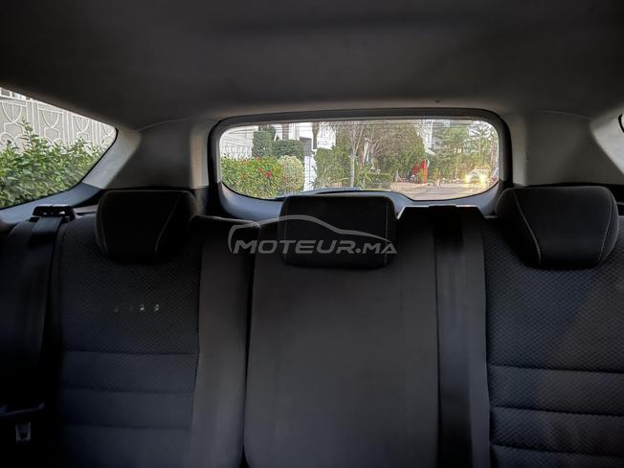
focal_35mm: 26
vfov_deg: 53.1
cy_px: 234
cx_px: 312
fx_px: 469
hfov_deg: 67.3
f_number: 1.5
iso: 1600
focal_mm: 5.7
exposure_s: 1/5
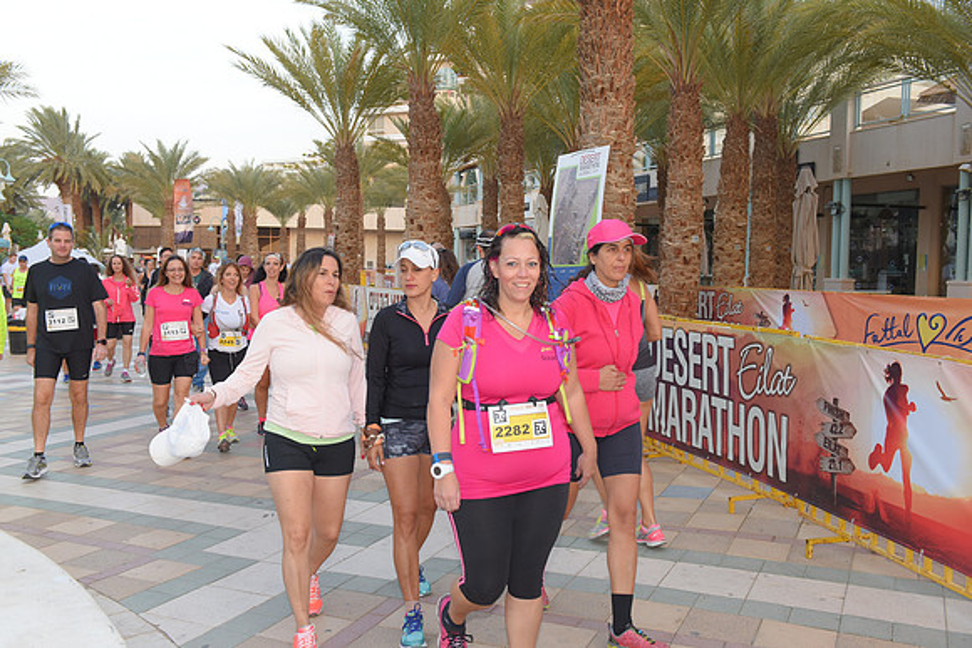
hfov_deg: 55.8
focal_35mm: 34
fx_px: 918
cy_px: 324
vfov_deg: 38.9
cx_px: 486
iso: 640
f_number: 5.6
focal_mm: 34
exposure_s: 1/160
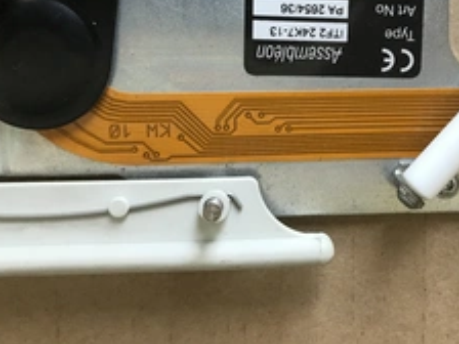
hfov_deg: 37.4
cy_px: 63
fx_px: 663
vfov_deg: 28.4
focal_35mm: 50
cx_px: 332
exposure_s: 1/30
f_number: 1.8
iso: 32
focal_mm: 3.99
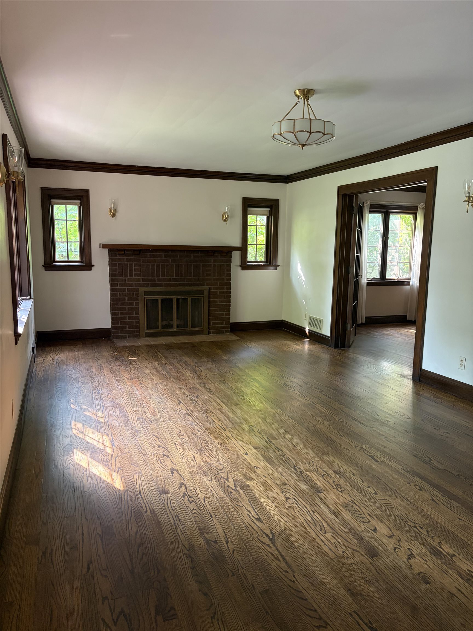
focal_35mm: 26
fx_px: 474
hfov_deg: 53.1
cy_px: 316
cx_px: 236
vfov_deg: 67.3
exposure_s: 1/60
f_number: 1.6
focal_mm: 5.96
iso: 200
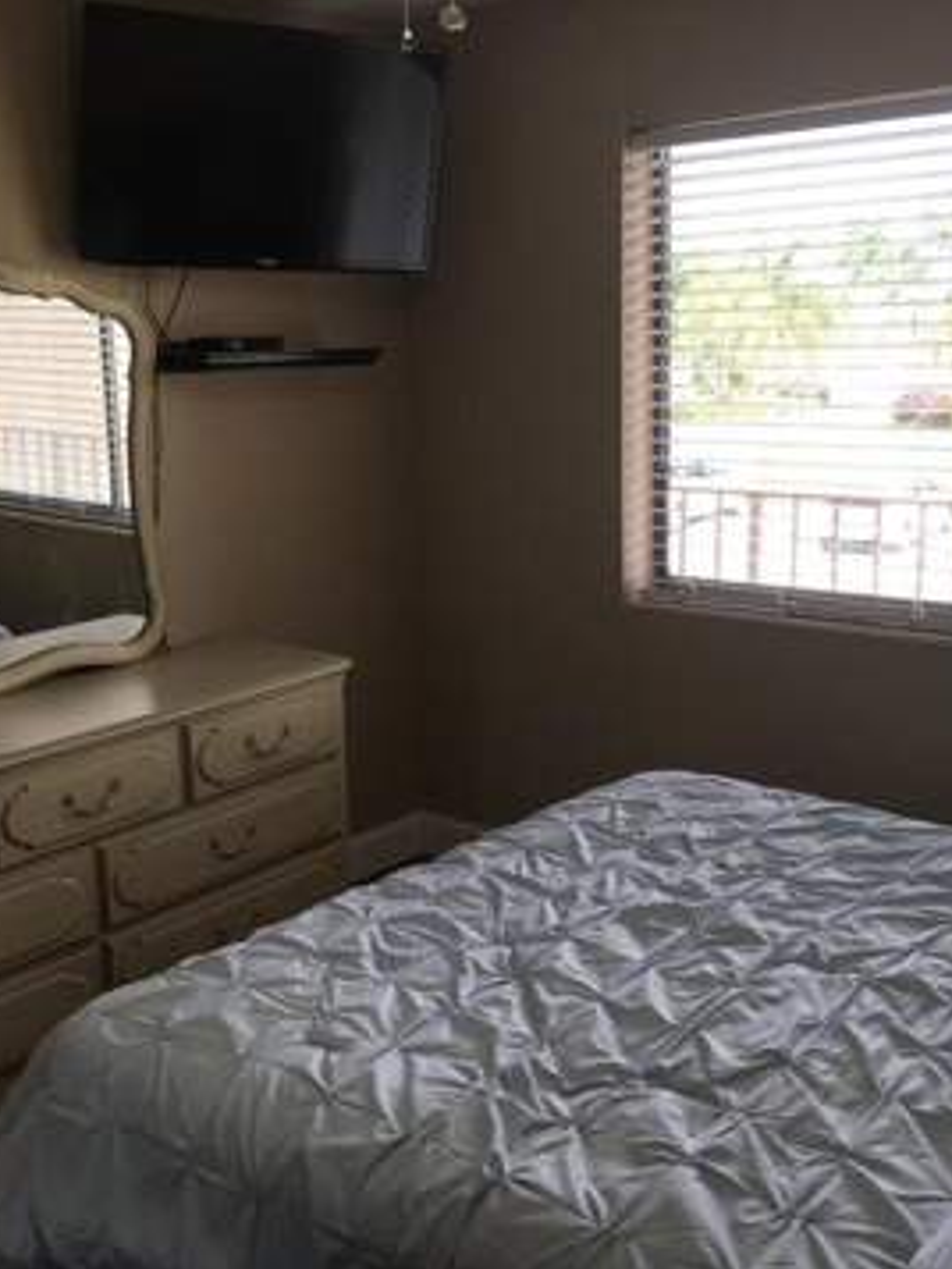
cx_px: 426
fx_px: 1429
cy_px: 636
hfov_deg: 36.8
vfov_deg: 47.8
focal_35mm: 39
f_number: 2.2
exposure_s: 1/120
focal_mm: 4.15
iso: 32
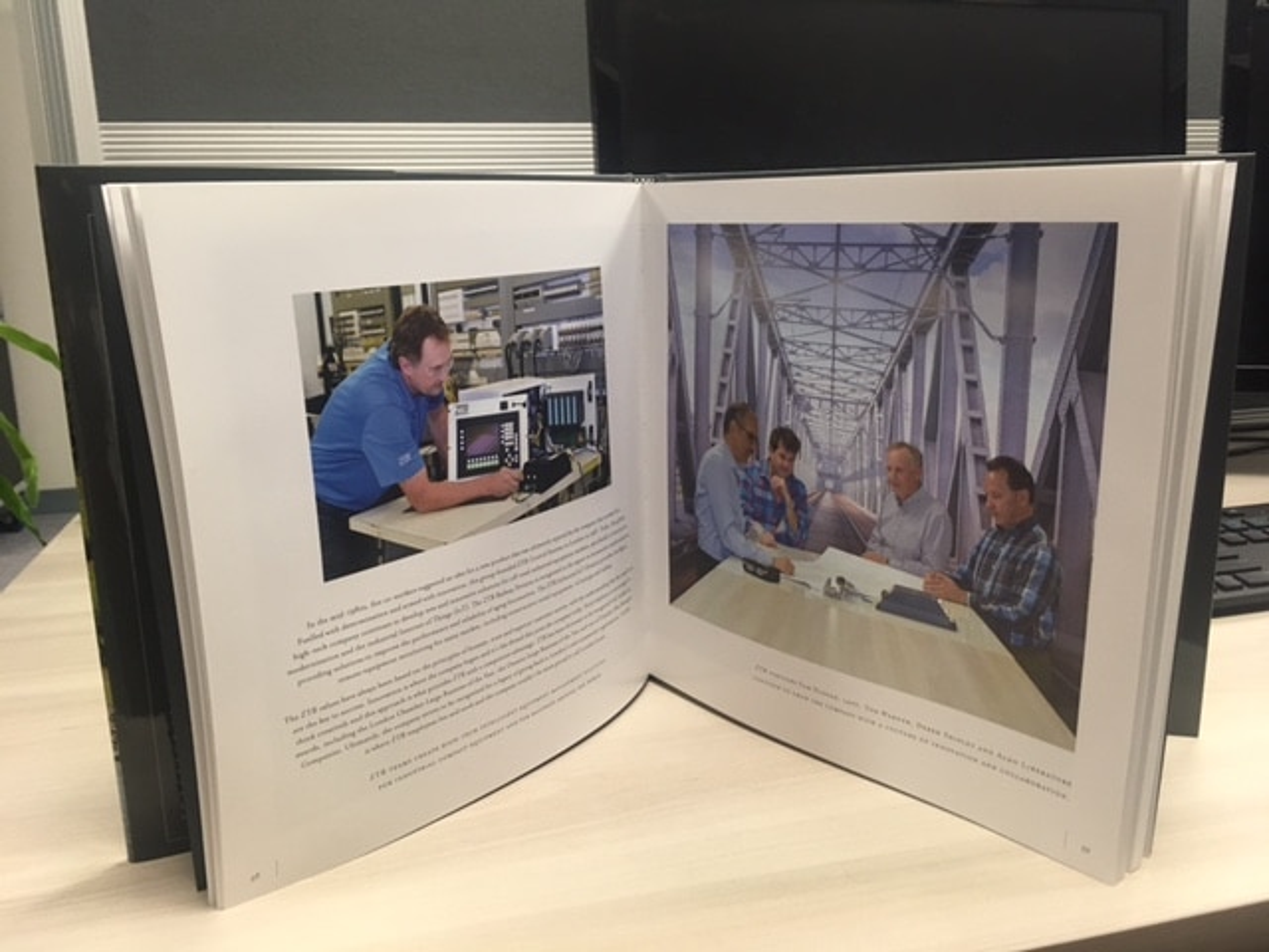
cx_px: 634
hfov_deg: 61.7
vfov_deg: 48.2
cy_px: 476
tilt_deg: -12.0
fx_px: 1063
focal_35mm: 29
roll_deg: +2.1
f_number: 2.2
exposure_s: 1/30
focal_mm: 4.15
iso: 100
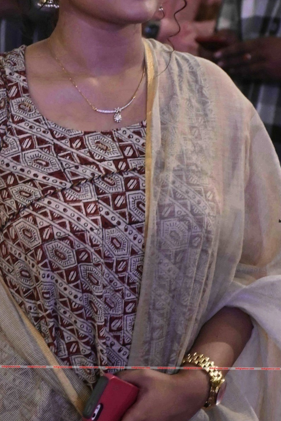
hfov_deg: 7.0
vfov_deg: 10.5
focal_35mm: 195
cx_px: 89
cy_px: 123
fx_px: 2283
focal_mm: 80
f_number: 7.1
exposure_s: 1/100
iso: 8000
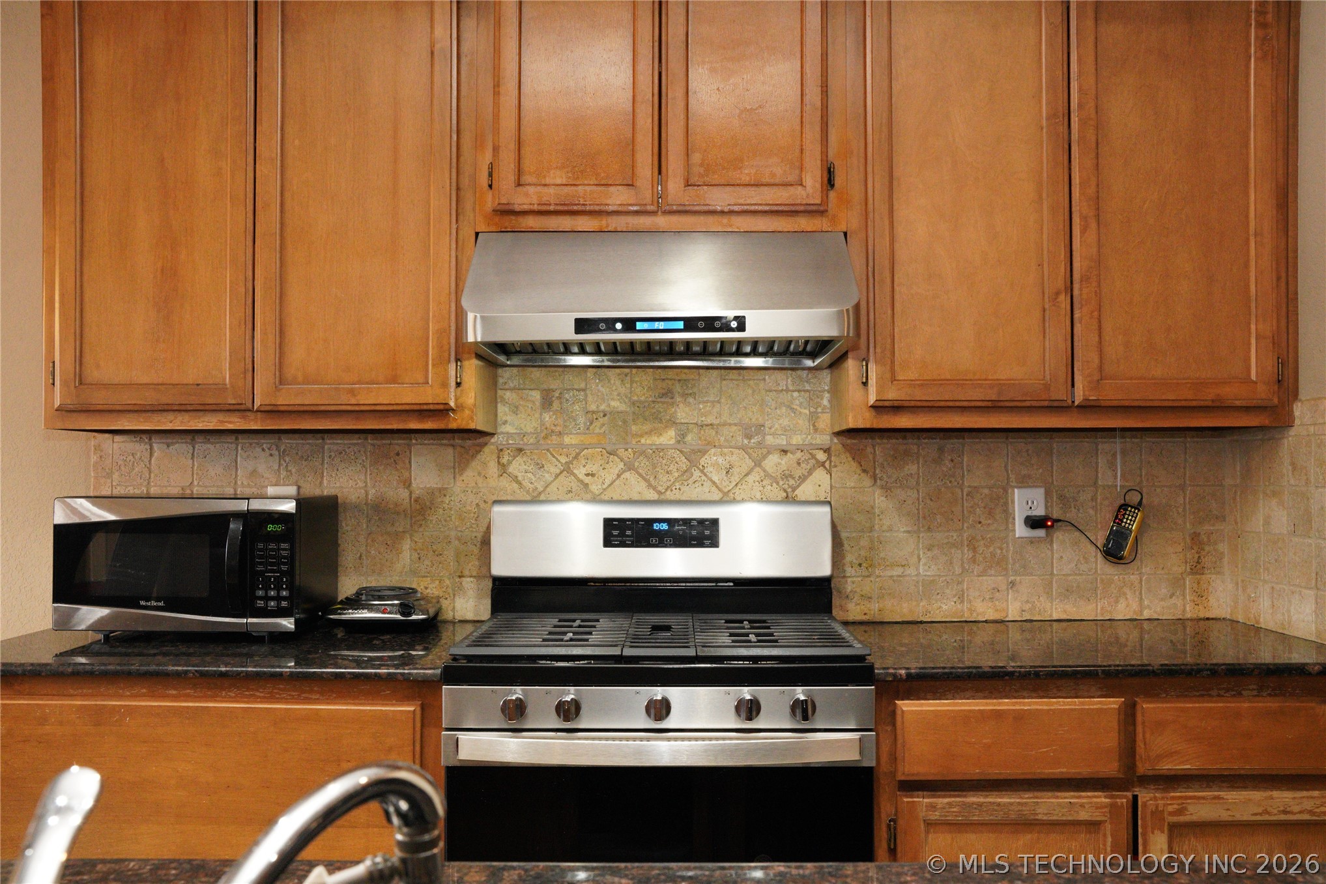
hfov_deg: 57.1
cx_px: 663
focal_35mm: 33
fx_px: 1219
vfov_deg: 39.9
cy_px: 442
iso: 10000
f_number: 9
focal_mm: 33.1
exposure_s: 1/80
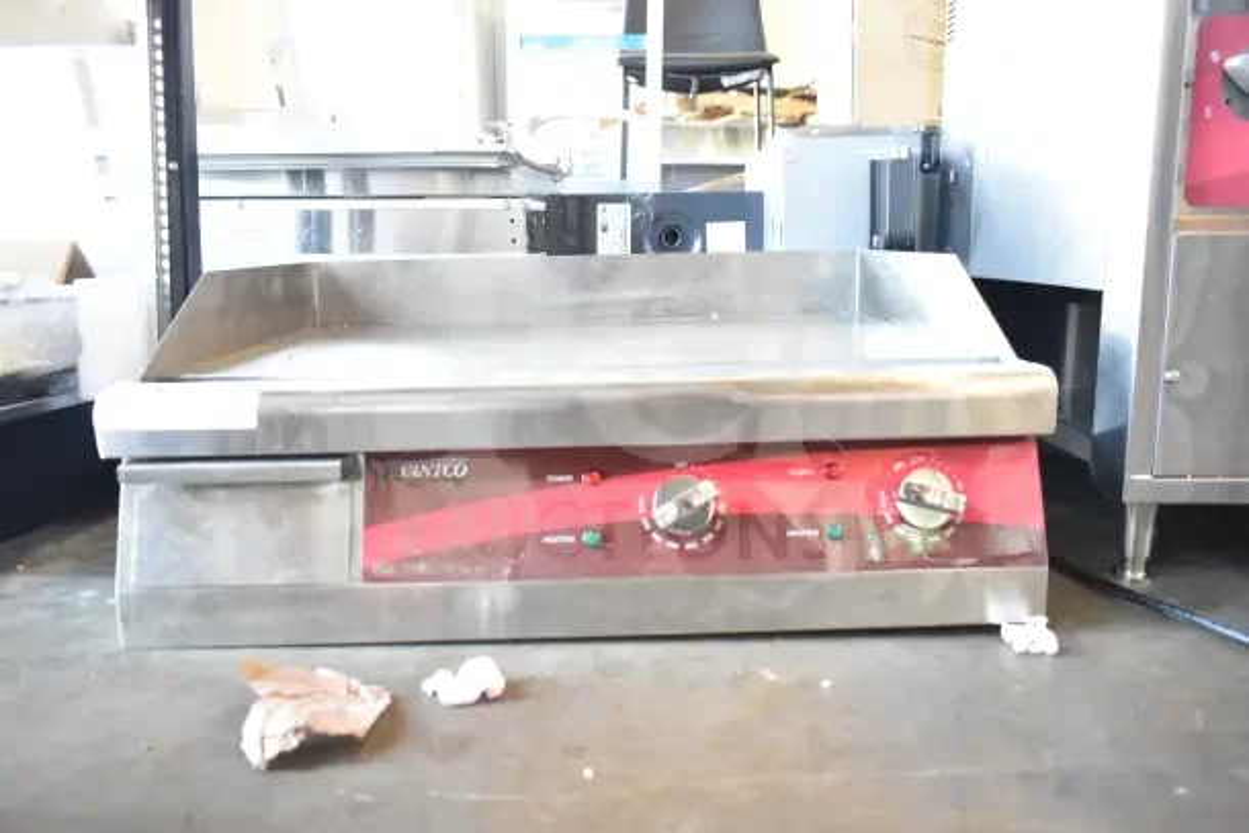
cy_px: 416
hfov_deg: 67.4
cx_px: 624
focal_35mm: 27
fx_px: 937
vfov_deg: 48.0
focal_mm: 18
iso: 1100
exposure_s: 1/30
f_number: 3.5
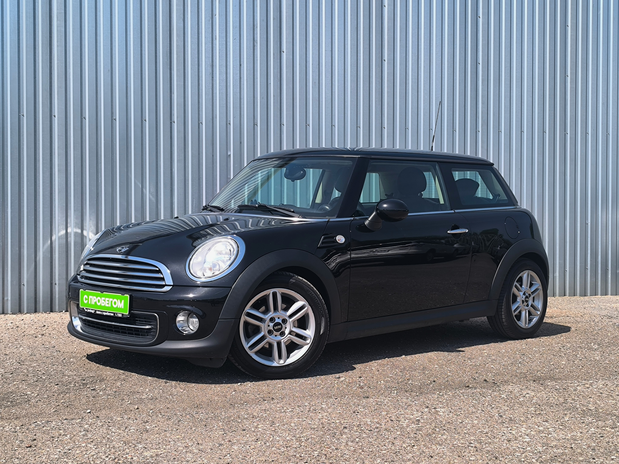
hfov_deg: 38.9
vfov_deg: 29.7
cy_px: 232
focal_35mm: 49
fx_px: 876
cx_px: 310
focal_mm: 6.14
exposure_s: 1/501
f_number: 1.65
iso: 50
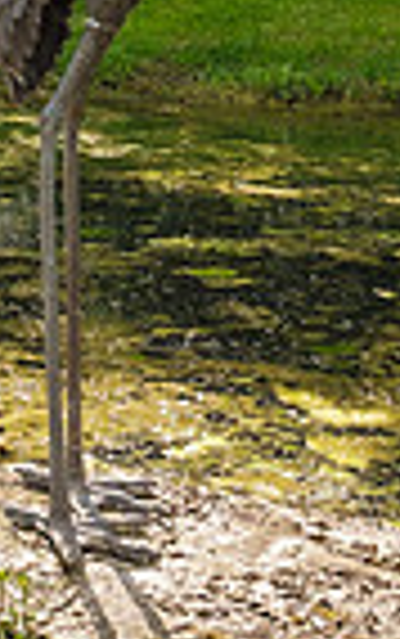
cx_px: -141
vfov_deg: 16.1
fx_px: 2158
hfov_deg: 10.3
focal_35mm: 124
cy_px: -135
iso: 200
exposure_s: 1/1000
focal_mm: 16
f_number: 4
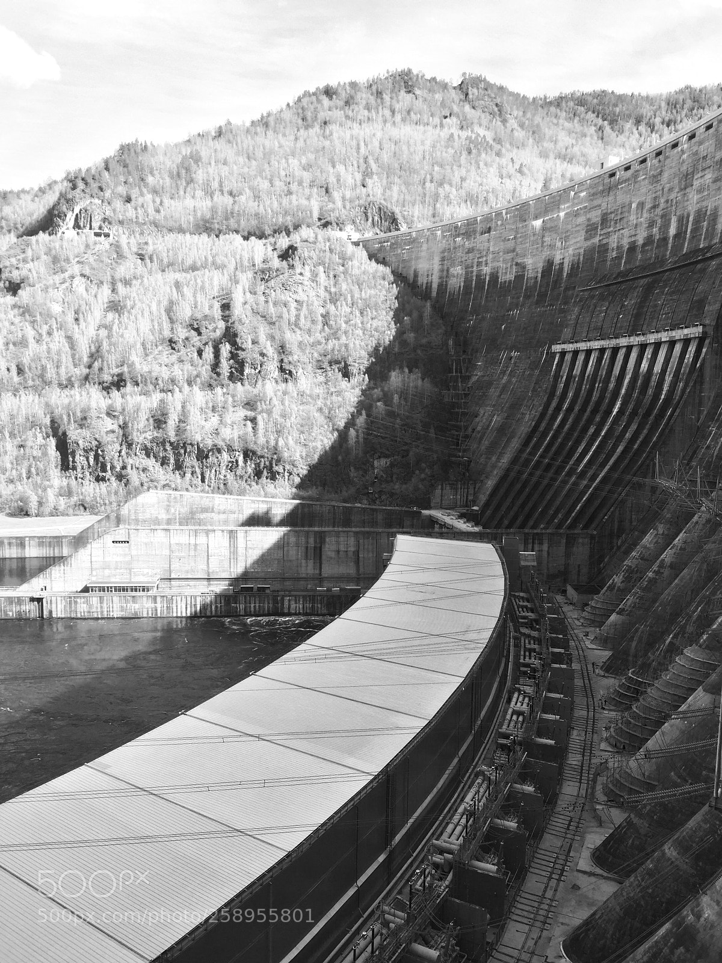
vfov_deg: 61.7
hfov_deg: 48.2
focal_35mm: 29
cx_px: 361
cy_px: 482
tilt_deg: -6.5
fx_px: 806
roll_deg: -1.7
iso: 32
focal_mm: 4.15
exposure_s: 1/403
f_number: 2.2
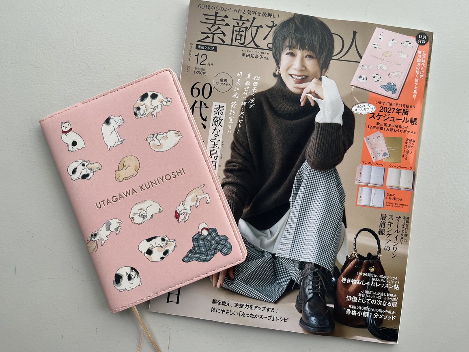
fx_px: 366
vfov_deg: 51.4
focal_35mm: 27
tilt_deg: -89.0
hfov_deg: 65.3
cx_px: 237
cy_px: 174
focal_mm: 5.1
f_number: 1.6
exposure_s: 1/174
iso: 40
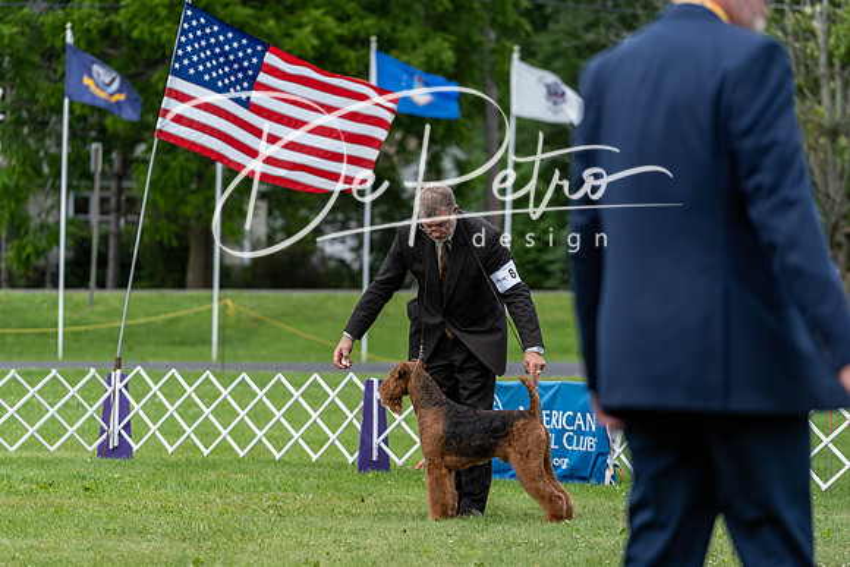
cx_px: 425
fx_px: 3991
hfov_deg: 12.2
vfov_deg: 8.1
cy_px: 284
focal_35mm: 169
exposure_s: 1/640
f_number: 4
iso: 160
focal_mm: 169
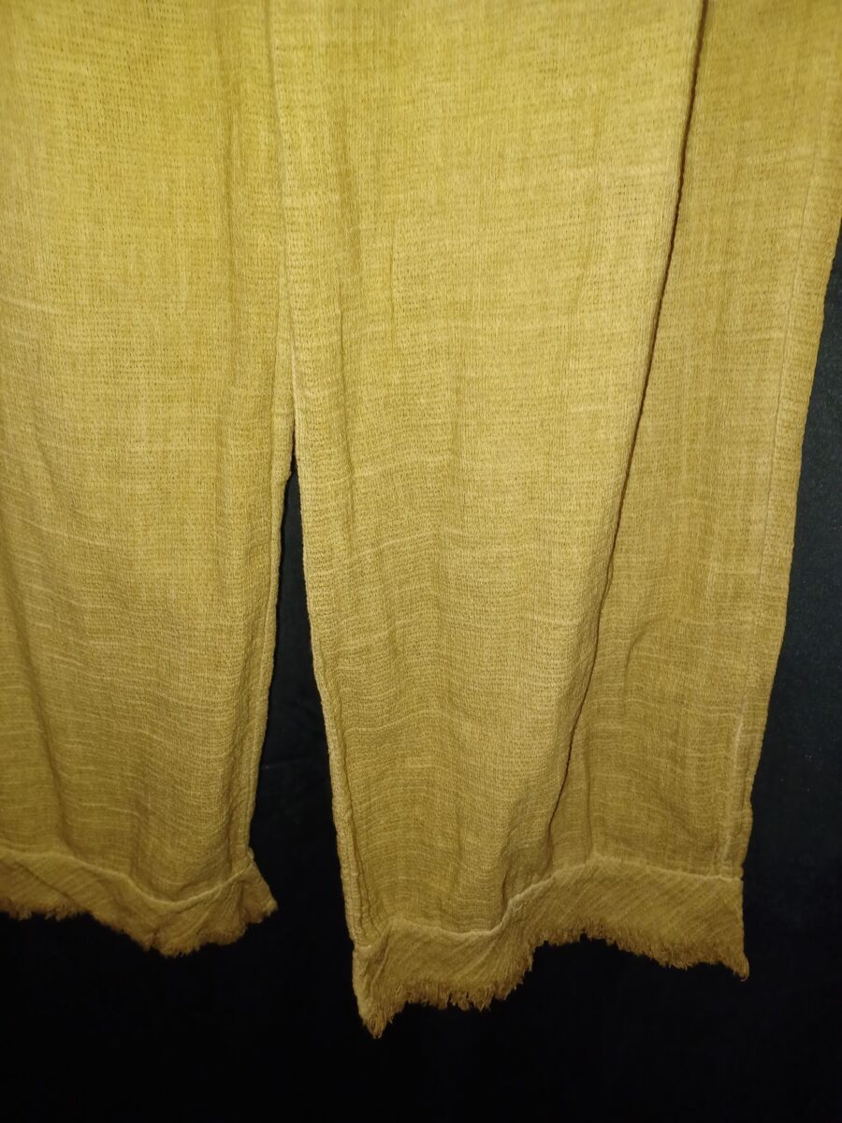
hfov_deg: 54.9
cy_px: 562
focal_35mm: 25
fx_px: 811
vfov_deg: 69.4
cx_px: 421
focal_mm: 4.6
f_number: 1.8
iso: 400
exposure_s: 1/60
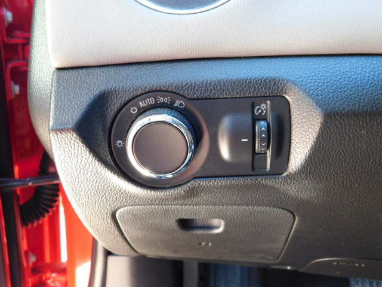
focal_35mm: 36
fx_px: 397
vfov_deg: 39.7
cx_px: 191
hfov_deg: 51.4
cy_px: 144
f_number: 3.5
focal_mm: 6.3
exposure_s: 1/25
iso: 400
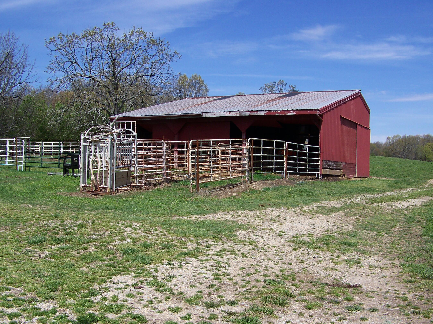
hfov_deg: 46.8
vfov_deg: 35.9
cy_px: 177
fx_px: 500
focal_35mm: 40
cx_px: 220
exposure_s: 1/640
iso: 64
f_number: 4
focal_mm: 5.85
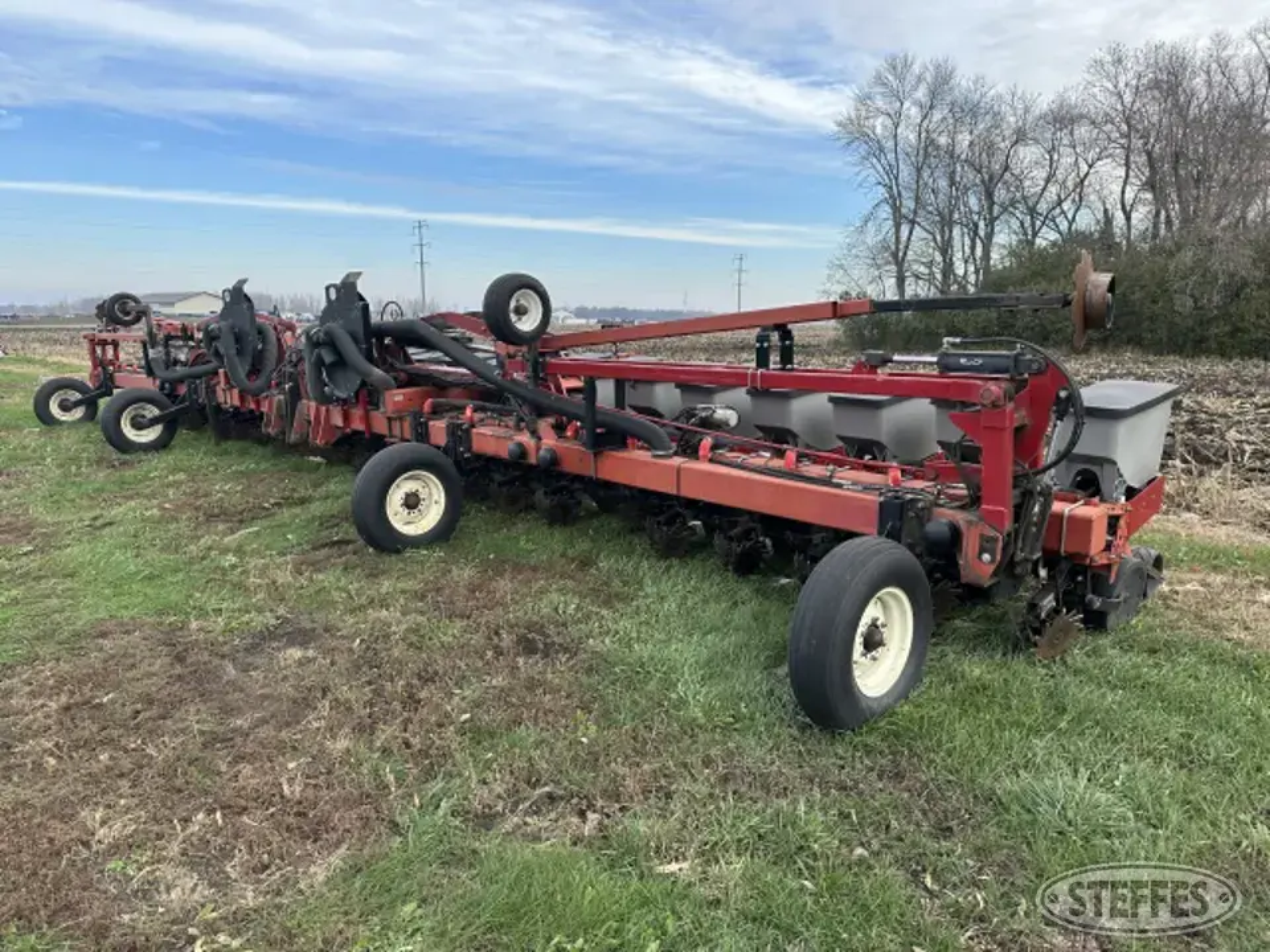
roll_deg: -0.9
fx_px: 881
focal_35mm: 24
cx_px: 635
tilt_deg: -9.6
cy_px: 476
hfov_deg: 71.6
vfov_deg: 56.8
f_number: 1.78
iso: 80
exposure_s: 1/1256
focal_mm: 6.86
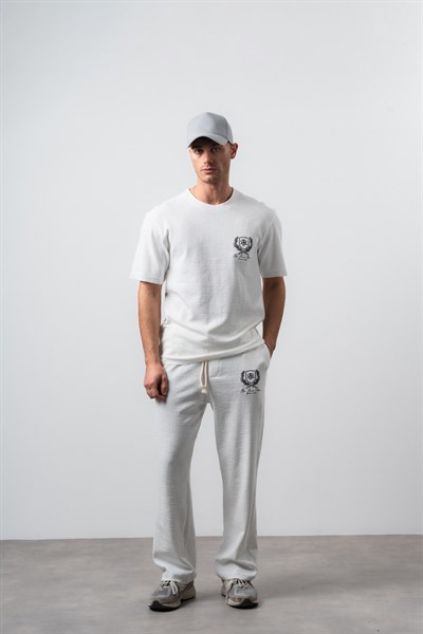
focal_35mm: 70
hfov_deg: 19.5
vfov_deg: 28.8
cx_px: 212
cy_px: 317
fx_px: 1234
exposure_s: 1/125
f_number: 10
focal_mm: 70
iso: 100
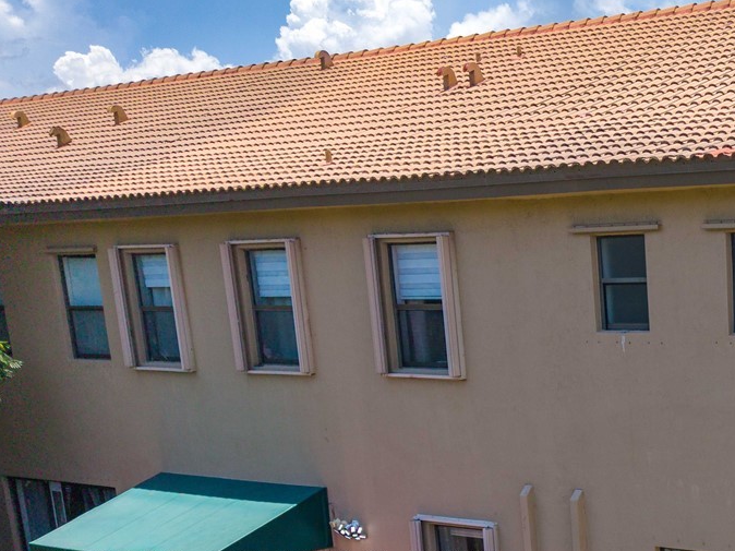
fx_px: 1210
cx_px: 833
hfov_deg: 29.9
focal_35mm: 57
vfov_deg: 24.3
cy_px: 566
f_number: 1.8
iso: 290
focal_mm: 8.67
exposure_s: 1/200
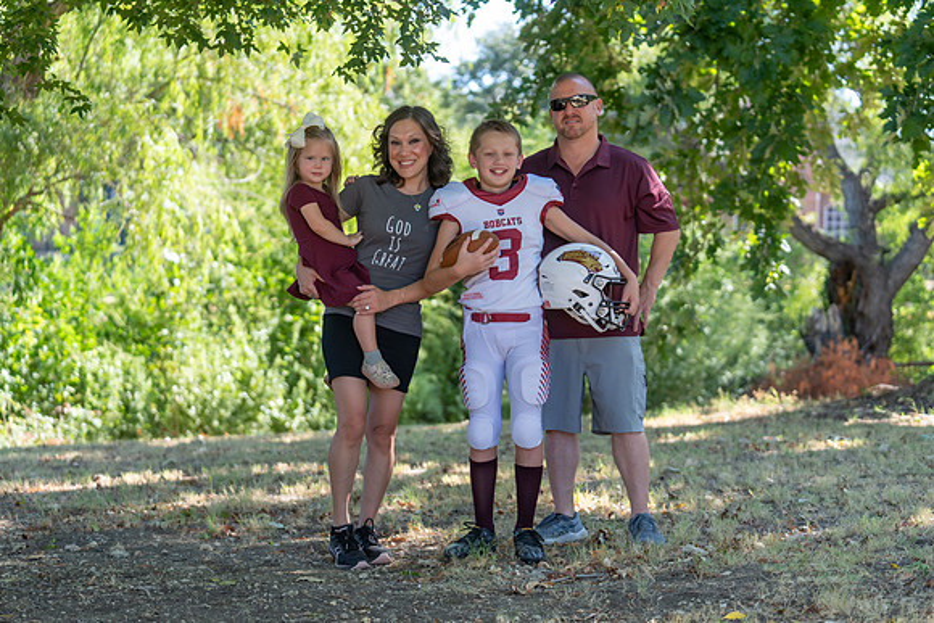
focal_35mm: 70
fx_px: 1816
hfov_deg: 28.8
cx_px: 467
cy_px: 312
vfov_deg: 19.5
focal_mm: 70
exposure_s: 1/320
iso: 160
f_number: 2.8
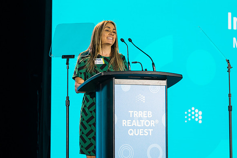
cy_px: 79
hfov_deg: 10.3
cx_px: 119
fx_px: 1317
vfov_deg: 6.9
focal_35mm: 200
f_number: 4.5
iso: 1600
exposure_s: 1/200
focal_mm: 200
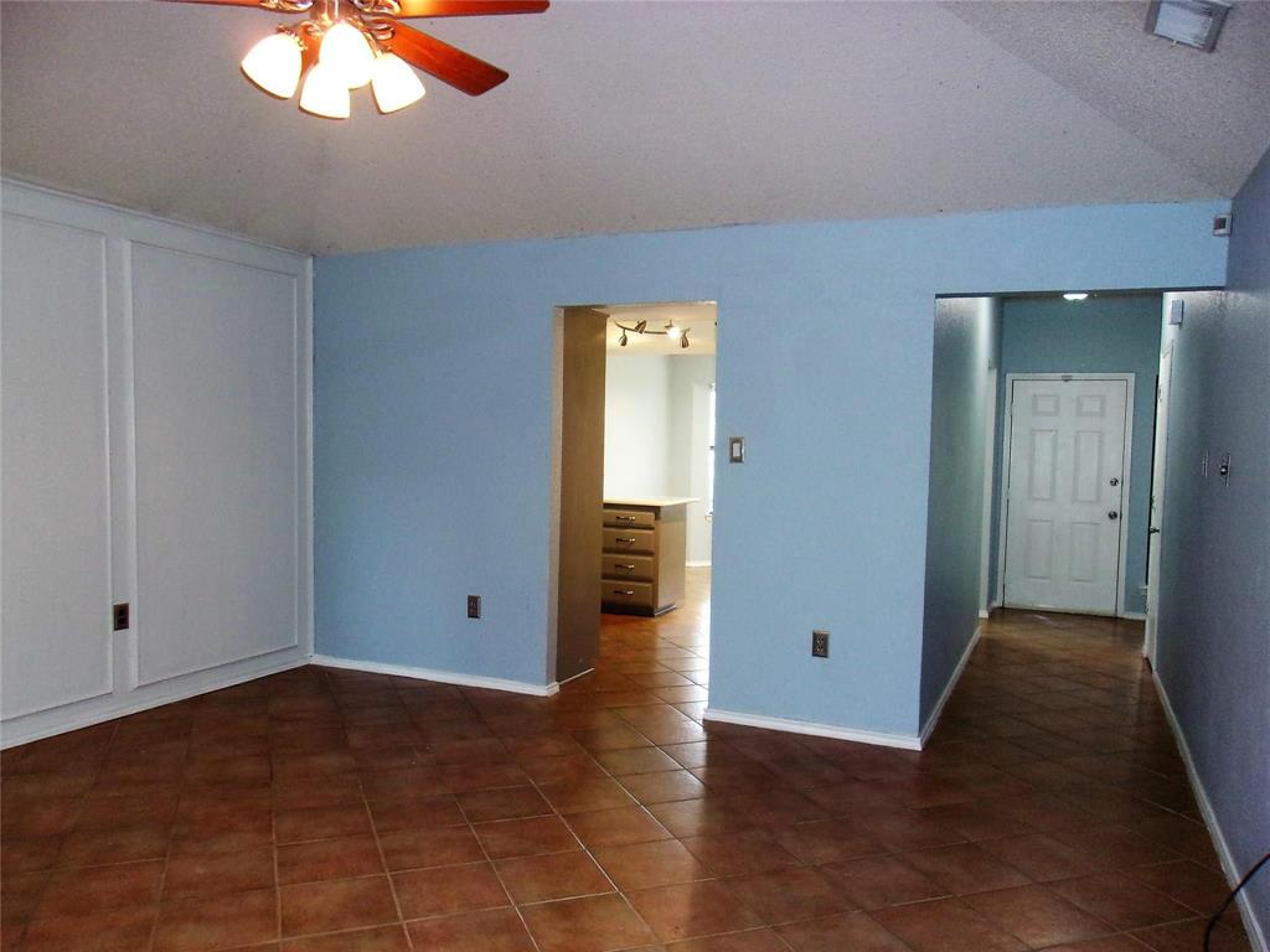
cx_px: 635
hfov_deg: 65.3
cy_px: 476
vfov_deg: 51.4
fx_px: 991
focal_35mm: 27
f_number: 3
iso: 250
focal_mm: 4.9
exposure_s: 1/34
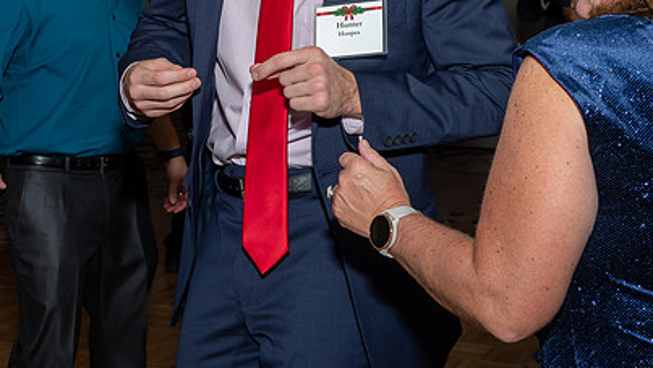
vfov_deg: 14.9
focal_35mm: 80
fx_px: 1386
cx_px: 218
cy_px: 4
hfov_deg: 26.4
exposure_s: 1/250
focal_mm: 28
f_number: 6.3
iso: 400
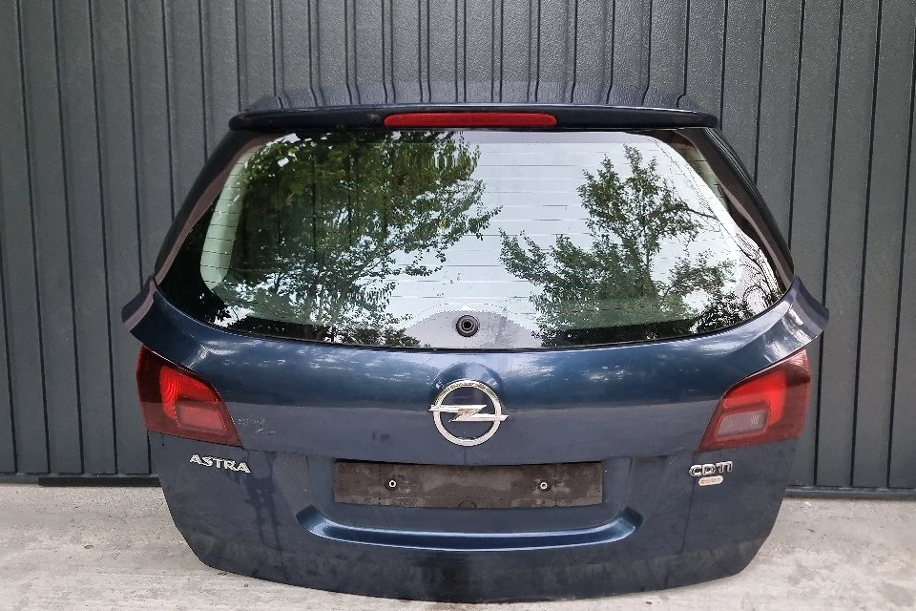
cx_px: 460
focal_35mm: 26
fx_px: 662
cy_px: 266
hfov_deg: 69.4
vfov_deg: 49.4
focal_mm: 6.7
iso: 200
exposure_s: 1/50
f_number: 1.8
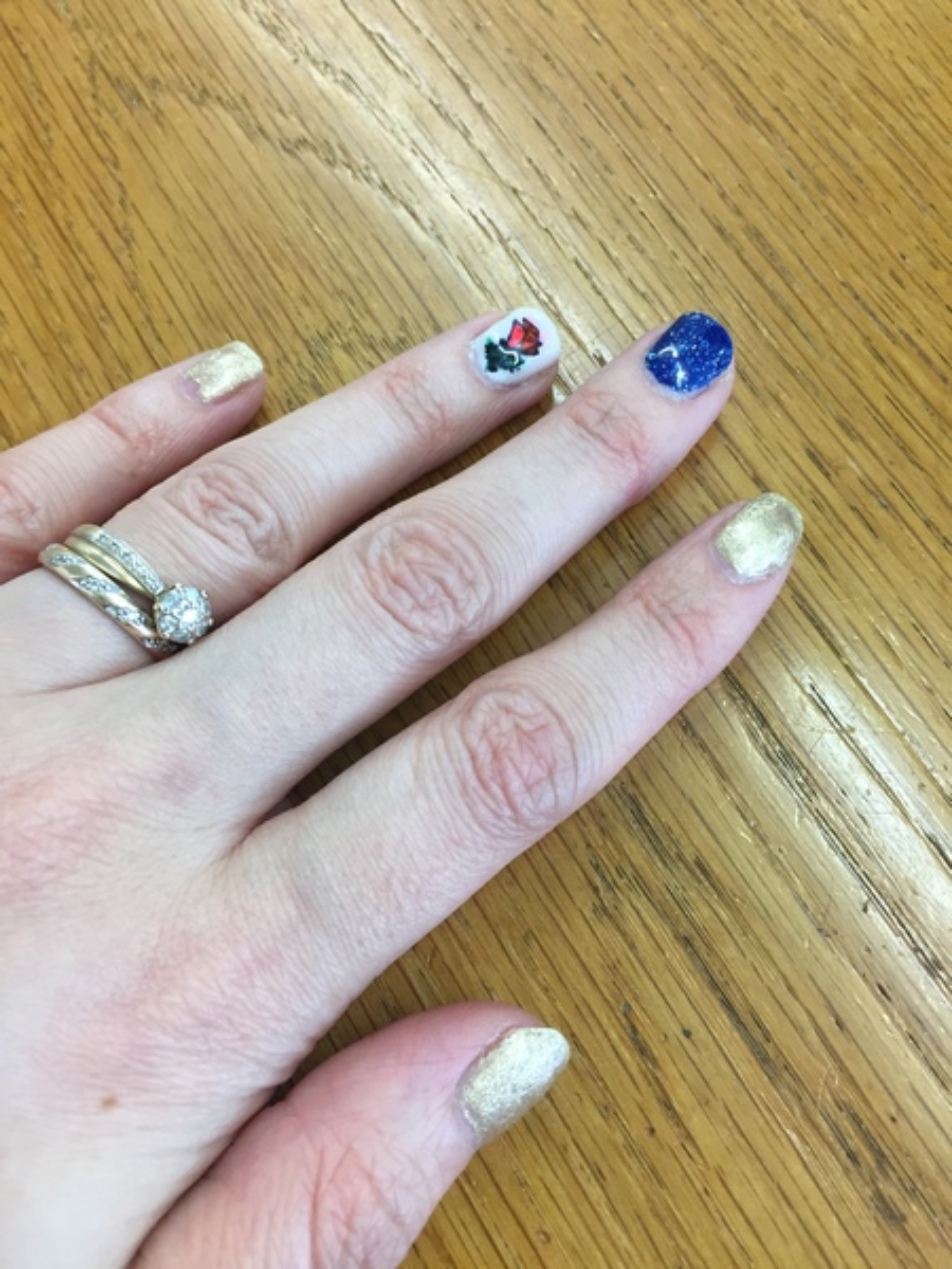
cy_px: 634
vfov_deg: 61.7
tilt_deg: -70.9
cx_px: 476
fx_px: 1063
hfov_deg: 48.2
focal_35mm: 29
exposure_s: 1/33
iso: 50
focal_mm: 4.15
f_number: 2.2
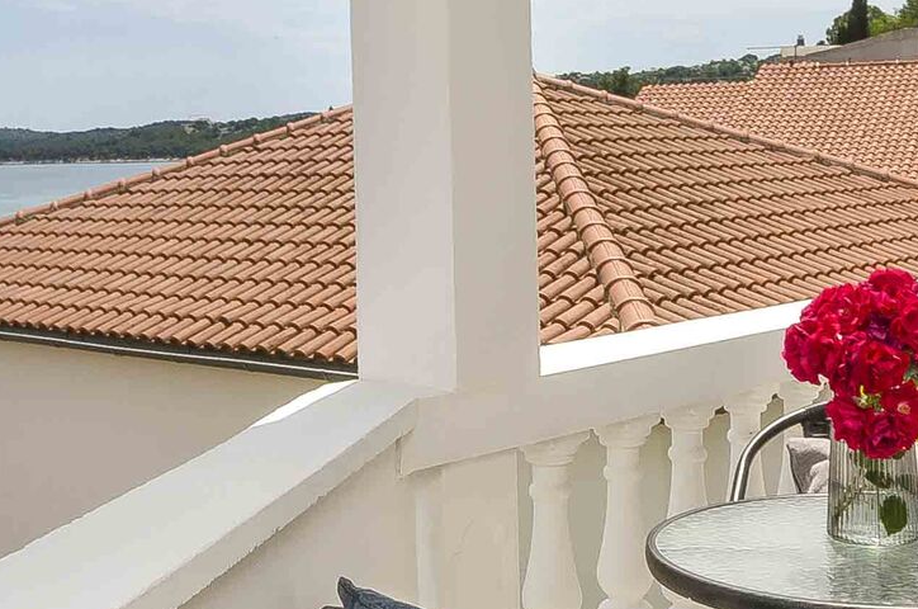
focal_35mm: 58
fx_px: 1476
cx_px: 404
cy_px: 181
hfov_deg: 34.5
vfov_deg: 23.1
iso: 100
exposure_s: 1/200
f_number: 14
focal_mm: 10
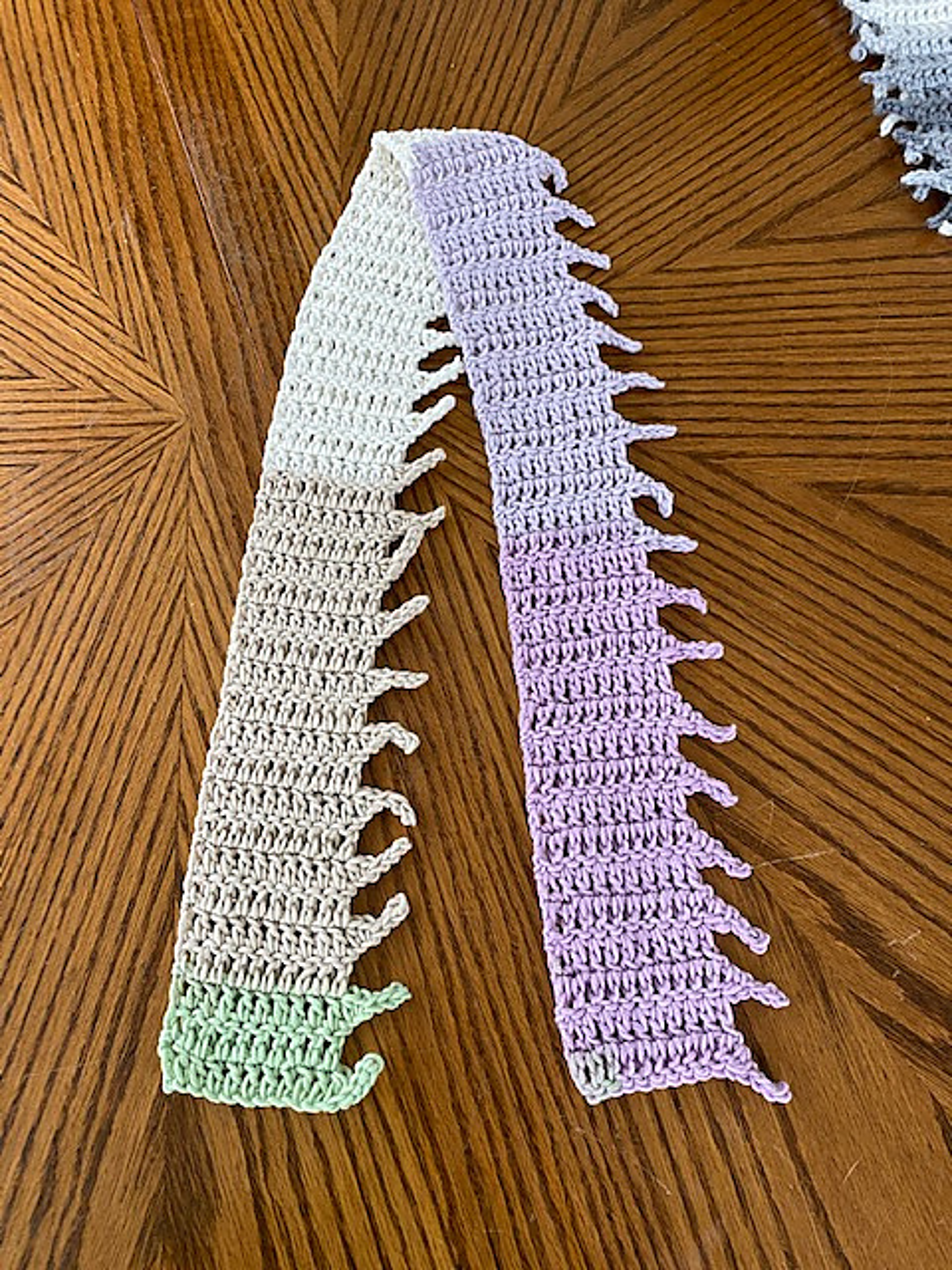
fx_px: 953
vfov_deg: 67.3
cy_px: 635
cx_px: 476
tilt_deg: -69.4
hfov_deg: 53.1
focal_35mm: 26
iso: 125
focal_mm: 4.25
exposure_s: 1/93
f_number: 1.8
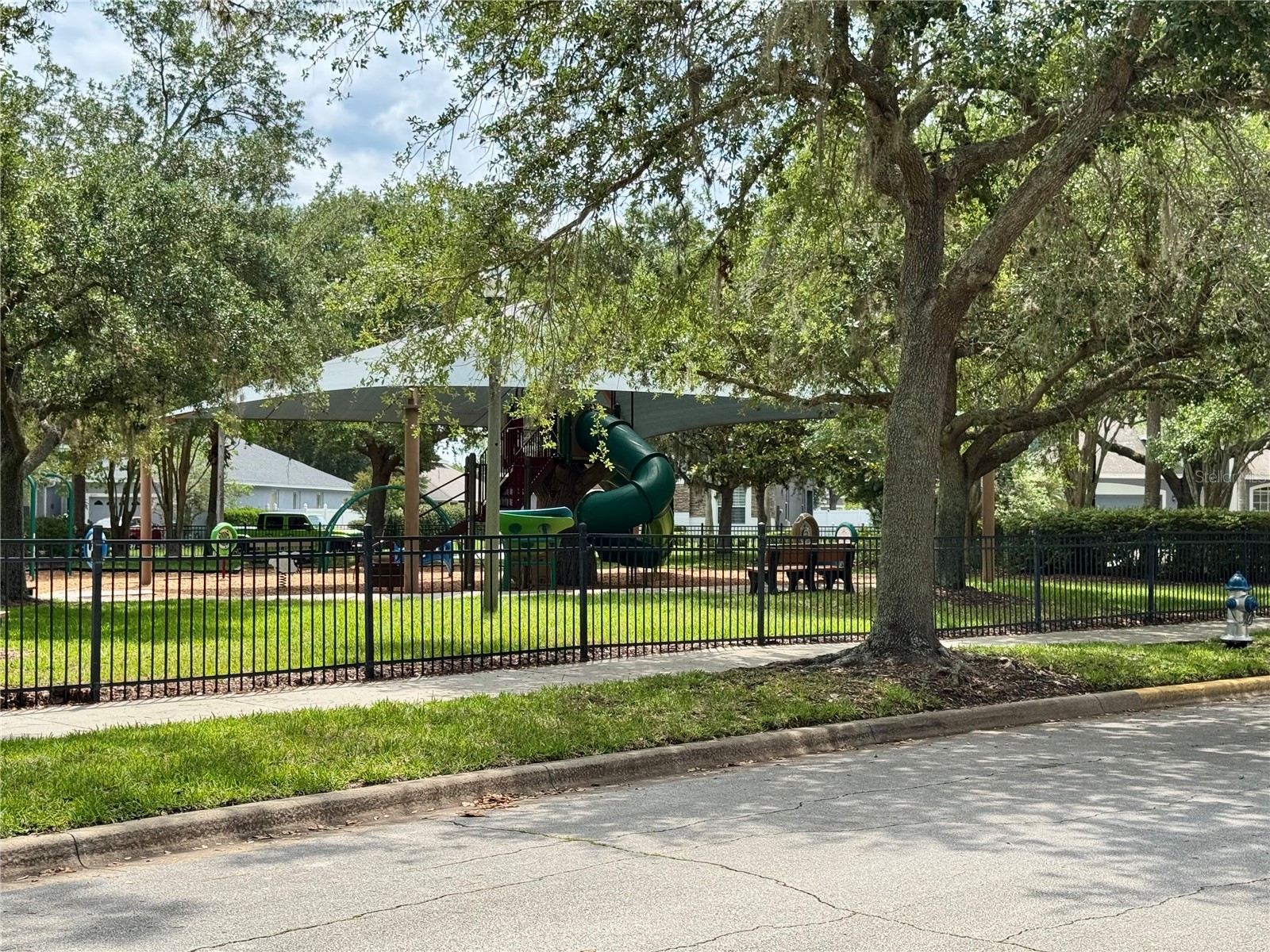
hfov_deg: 39.7
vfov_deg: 30.3
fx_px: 1761
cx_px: 635
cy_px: 476
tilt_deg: +1.1
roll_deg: -0.7
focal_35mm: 48
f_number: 1.78
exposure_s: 1/1869
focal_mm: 6.76
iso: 64
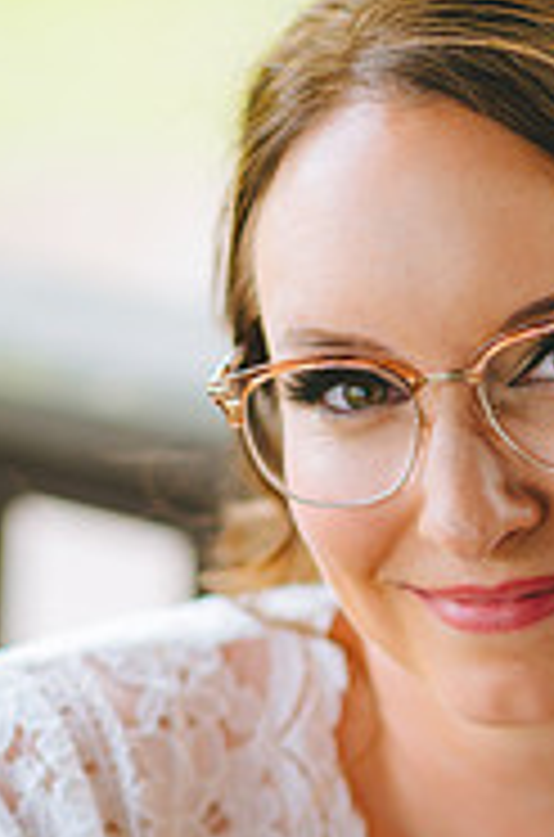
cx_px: 466
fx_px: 4782
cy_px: 824
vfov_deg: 9.9
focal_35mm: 206
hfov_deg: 6.6
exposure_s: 1/100
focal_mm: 85
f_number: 2
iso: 50
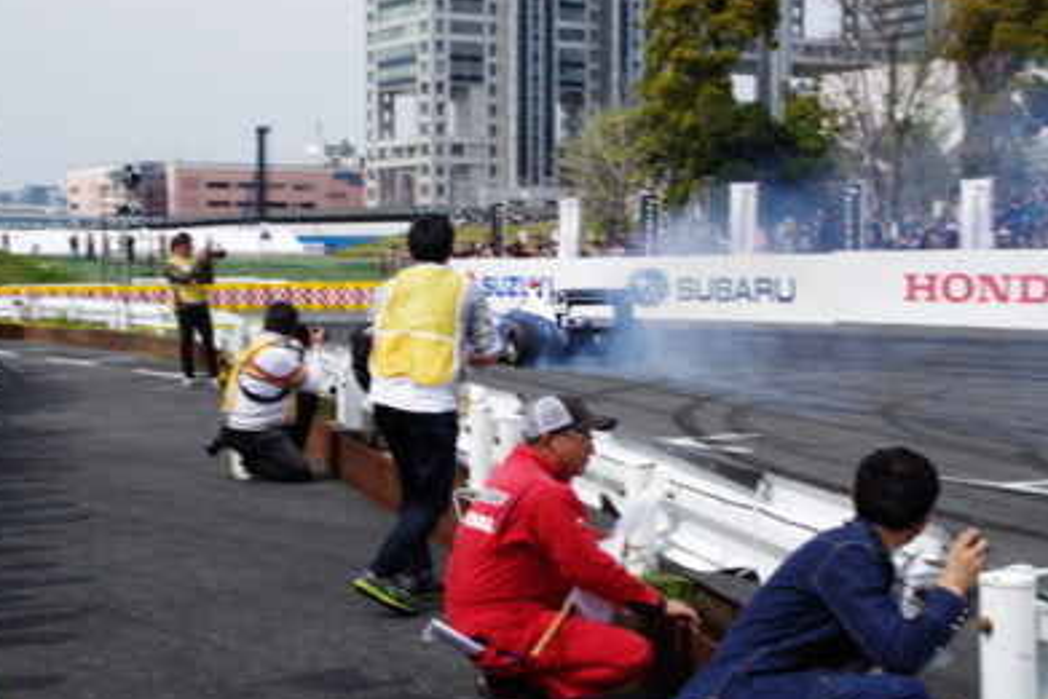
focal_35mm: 69
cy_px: 324
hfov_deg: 29.2
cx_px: 499
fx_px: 2009
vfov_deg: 19.7
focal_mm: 40
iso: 800
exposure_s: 1/60
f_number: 16
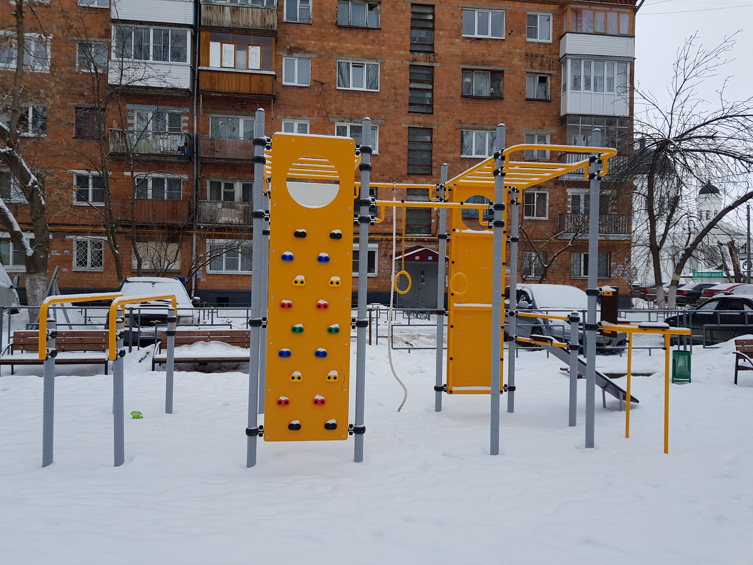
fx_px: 566
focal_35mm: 26
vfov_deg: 53.1
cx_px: 376
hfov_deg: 67.3
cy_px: 282
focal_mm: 4.2
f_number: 1.7
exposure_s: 1/946
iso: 40
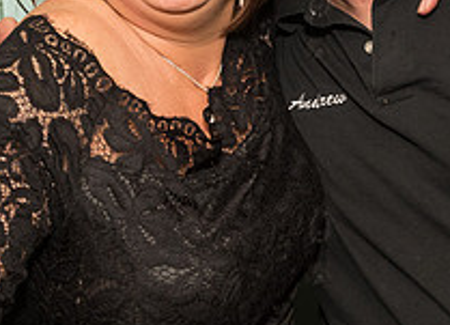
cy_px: 48
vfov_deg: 12.9
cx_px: 302
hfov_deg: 17.9
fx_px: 1424
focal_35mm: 111
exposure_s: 1/400
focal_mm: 32
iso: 1600
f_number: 5.6
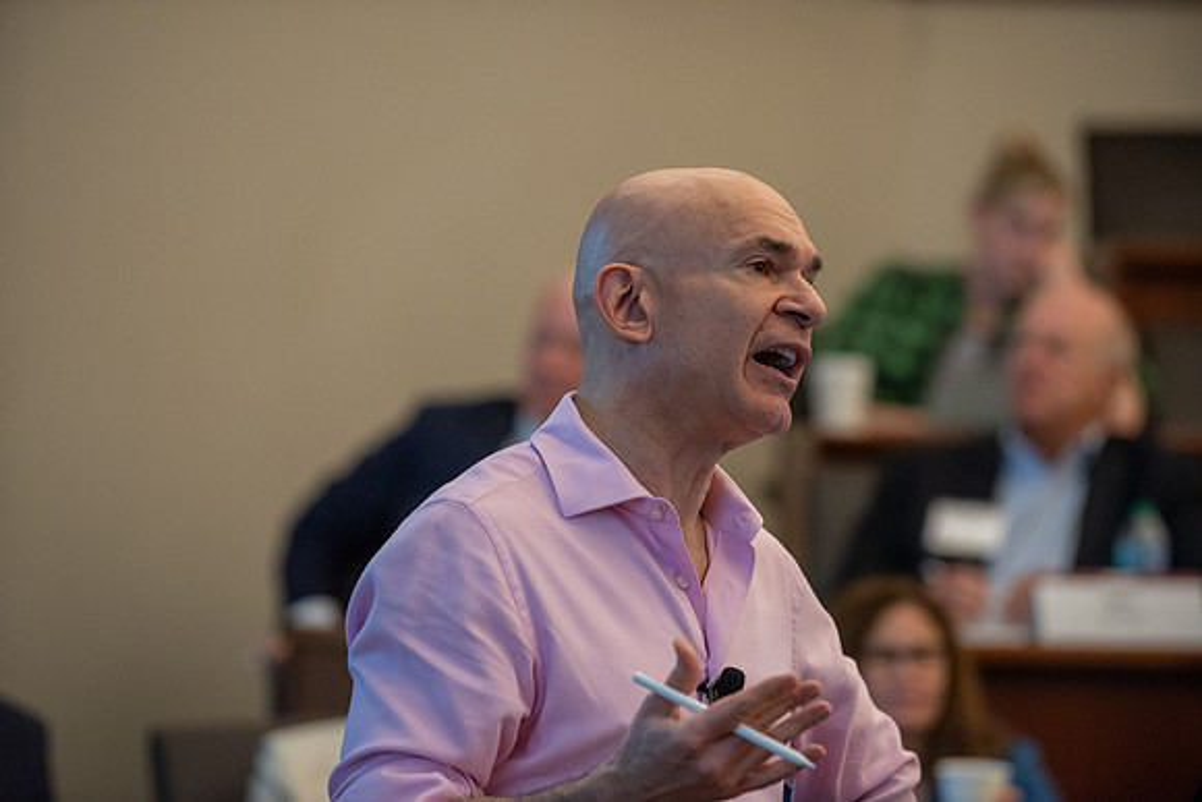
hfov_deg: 10.8
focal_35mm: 190
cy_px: 401
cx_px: 601
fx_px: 6360
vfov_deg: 7.2
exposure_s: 1/200
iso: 2000
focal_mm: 190
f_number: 3.2
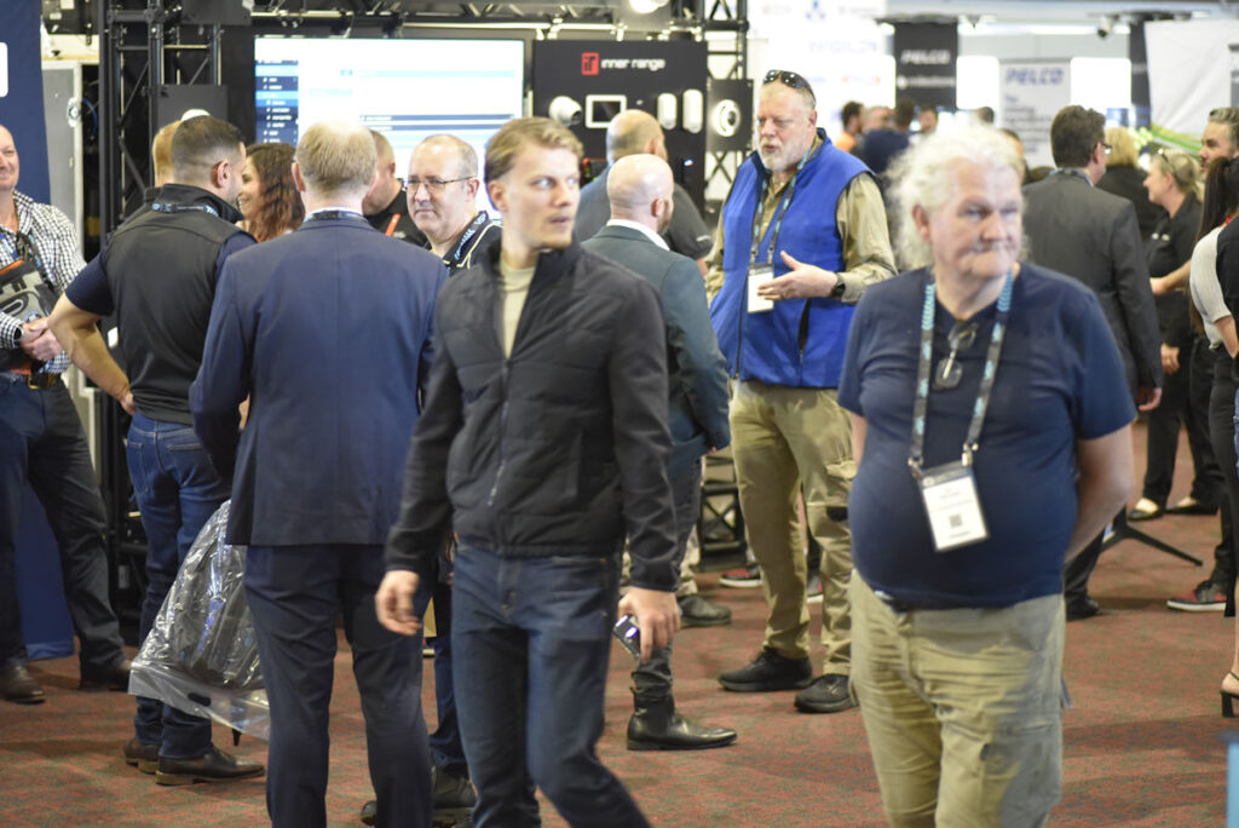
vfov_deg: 13.7
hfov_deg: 20.4
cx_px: 620
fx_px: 3443
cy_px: 414
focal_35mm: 100
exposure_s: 1/125
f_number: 2.8
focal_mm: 100
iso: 5000
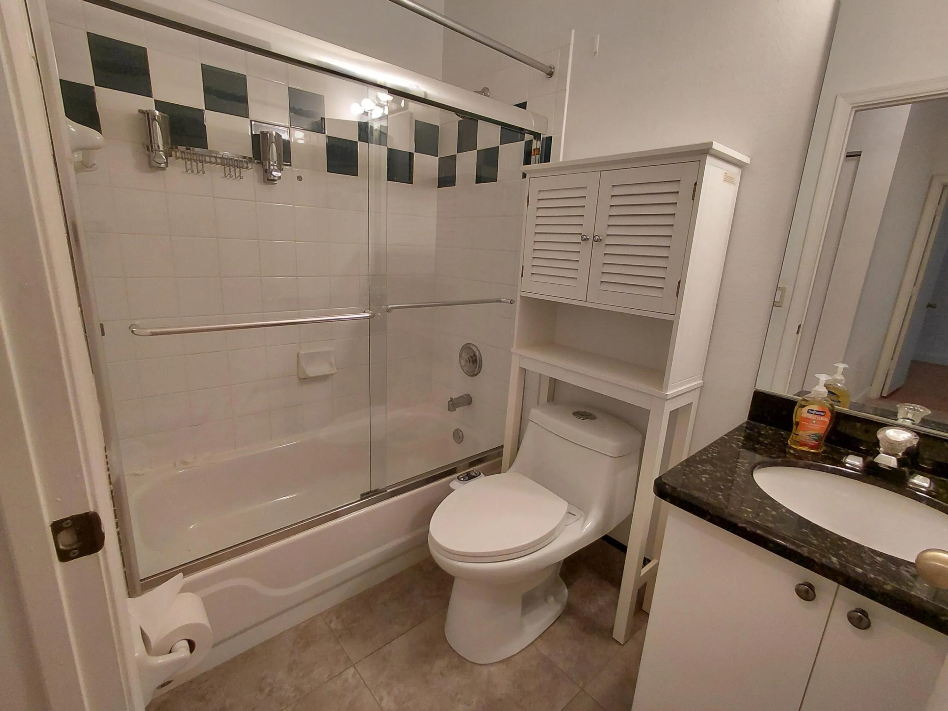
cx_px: 474
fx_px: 438
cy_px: 356
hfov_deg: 94.5
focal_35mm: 16
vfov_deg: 78.1
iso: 100
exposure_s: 1/60
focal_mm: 1.64
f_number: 2.2
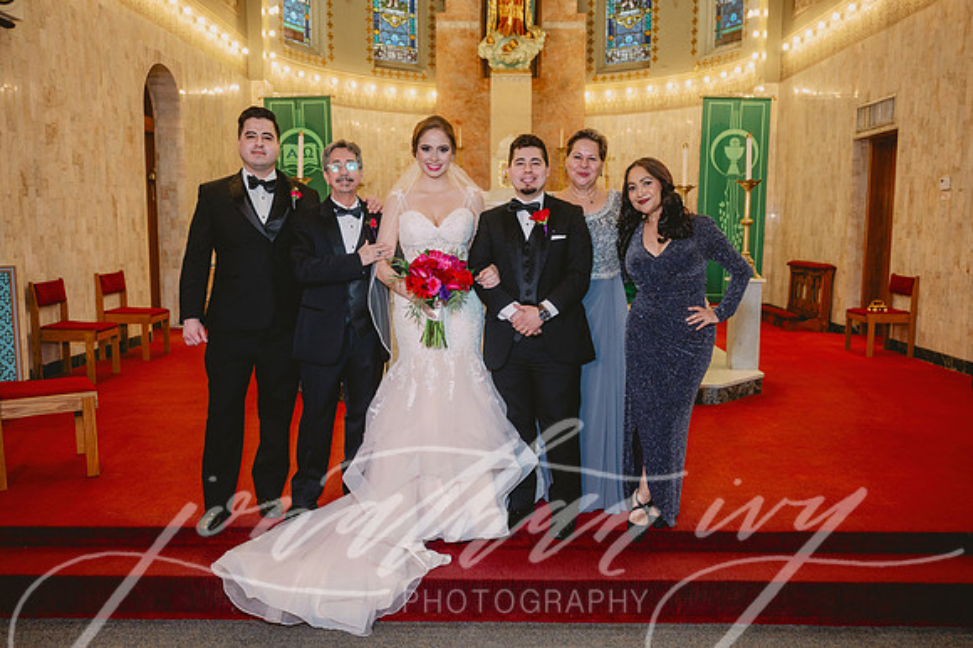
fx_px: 824
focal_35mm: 30
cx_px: 486
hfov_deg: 61.1
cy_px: 324
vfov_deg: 42.9
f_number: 4
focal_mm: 30.5
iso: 1000
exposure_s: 1/125
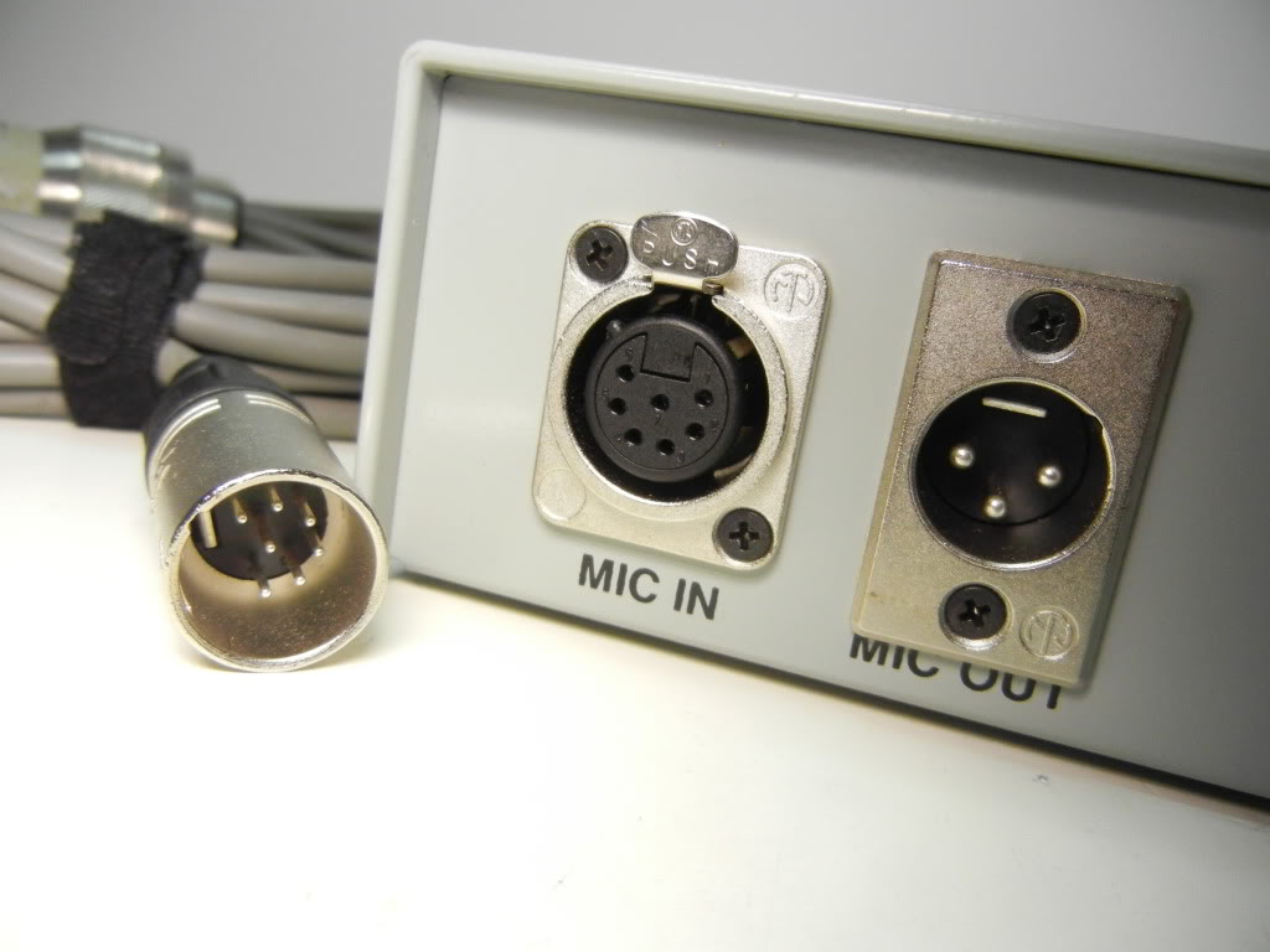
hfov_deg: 60.0
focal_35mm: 30
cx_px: 635
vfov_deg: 46.8
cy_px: 476
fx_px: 1101
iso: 640
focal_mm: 5.4
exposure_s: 1/220
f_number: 3.5
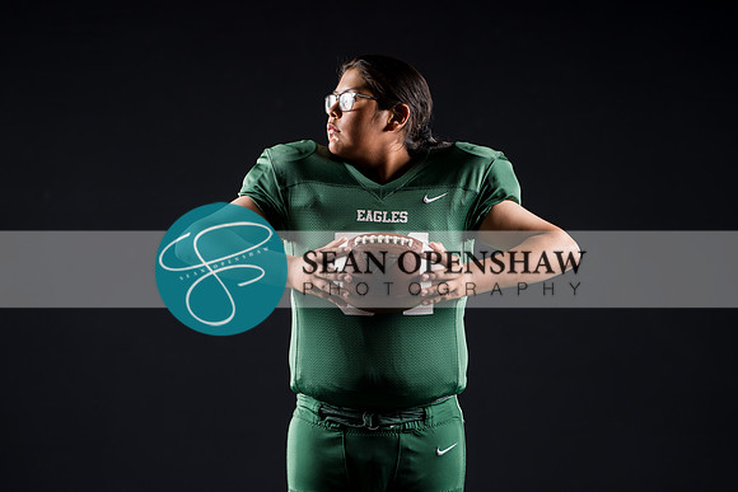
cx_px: 334
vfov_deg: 13.6
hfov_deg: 20.3
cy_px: 233
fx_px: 2063
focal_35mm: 101
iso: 200
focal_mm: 92
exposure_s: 1/160
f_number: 2.8
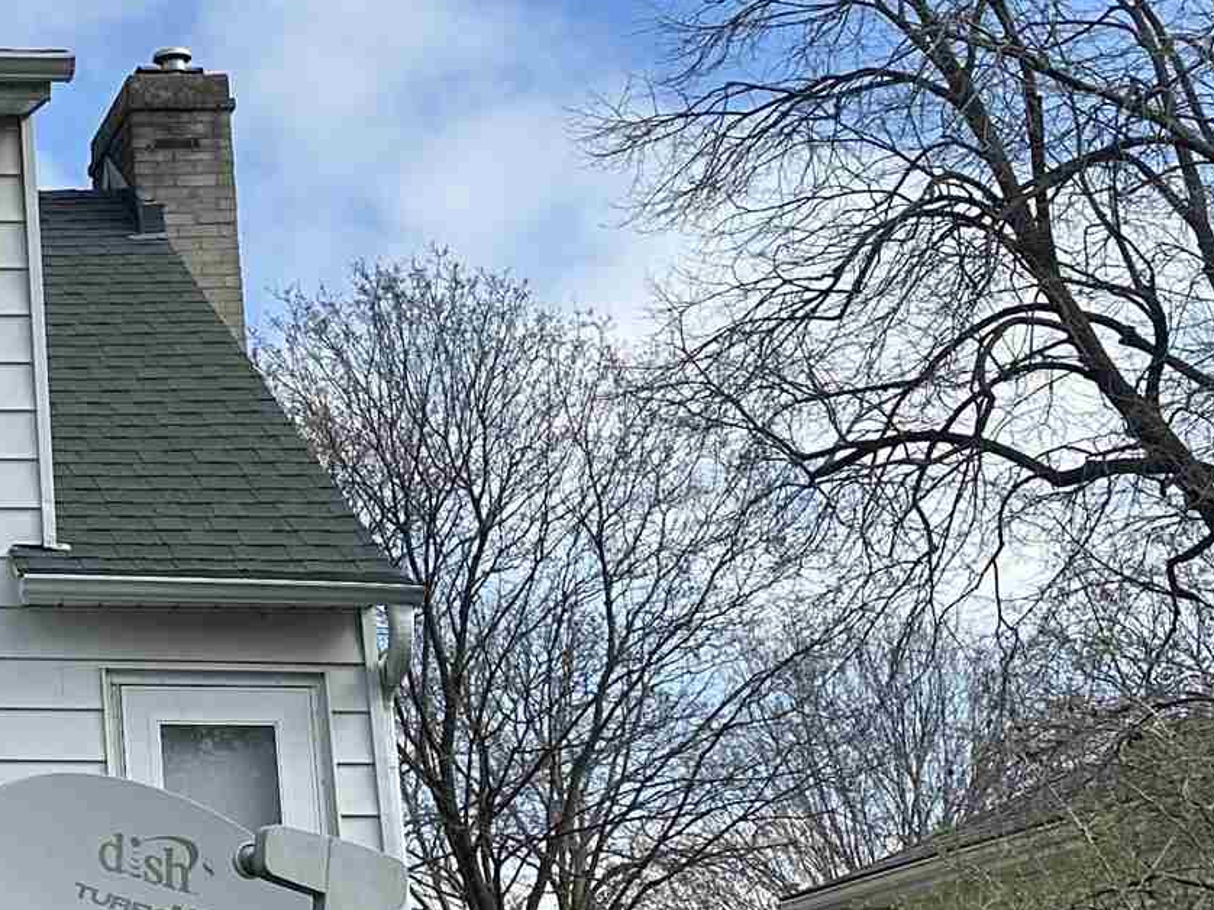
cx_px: -458
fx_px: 3085
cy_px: 417
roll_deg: +0.3
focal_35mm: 88
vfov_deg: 16.8
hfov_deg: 20.0
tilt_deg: +17.1
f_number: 1.78
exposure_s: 1/3861
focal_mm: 6.86
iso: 80
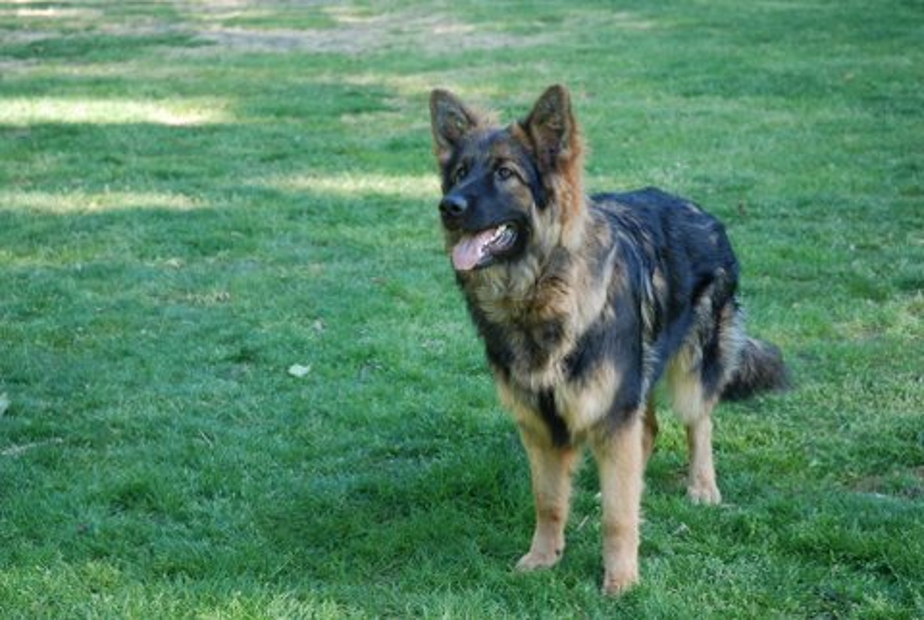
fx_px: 2006
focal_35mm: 78
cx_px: 462
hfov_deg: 25.9
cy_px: 310
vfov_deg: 17.6
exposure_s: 1/60
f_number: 4.5
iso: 200
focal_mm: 52
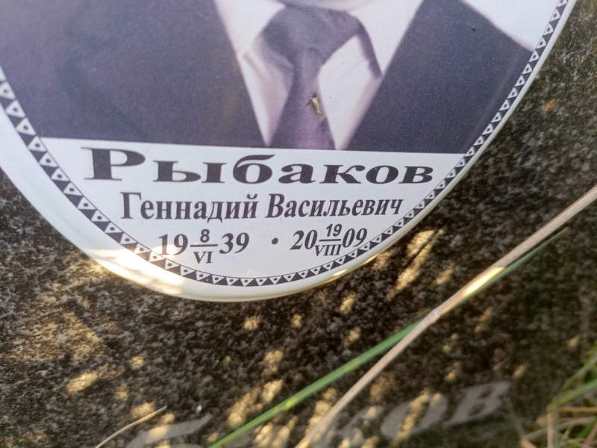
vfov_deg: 54.9
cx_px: 298
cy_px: 224
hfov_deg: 69.4
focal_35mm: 25
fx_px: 431
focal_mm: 4.76
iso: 223
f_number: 1.69
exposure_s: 1/60
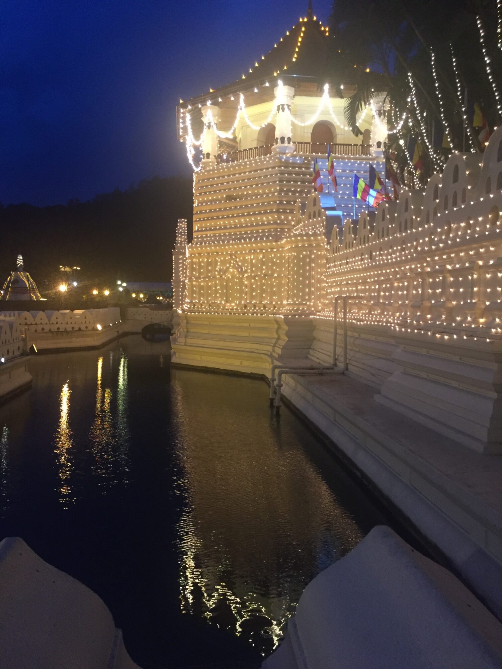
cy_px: 334
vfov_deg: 61.7
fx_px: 561
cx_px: 251
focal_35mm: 29
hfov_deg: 48.2
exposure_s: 1/33
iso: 250
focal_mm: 4.15
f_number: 2.2
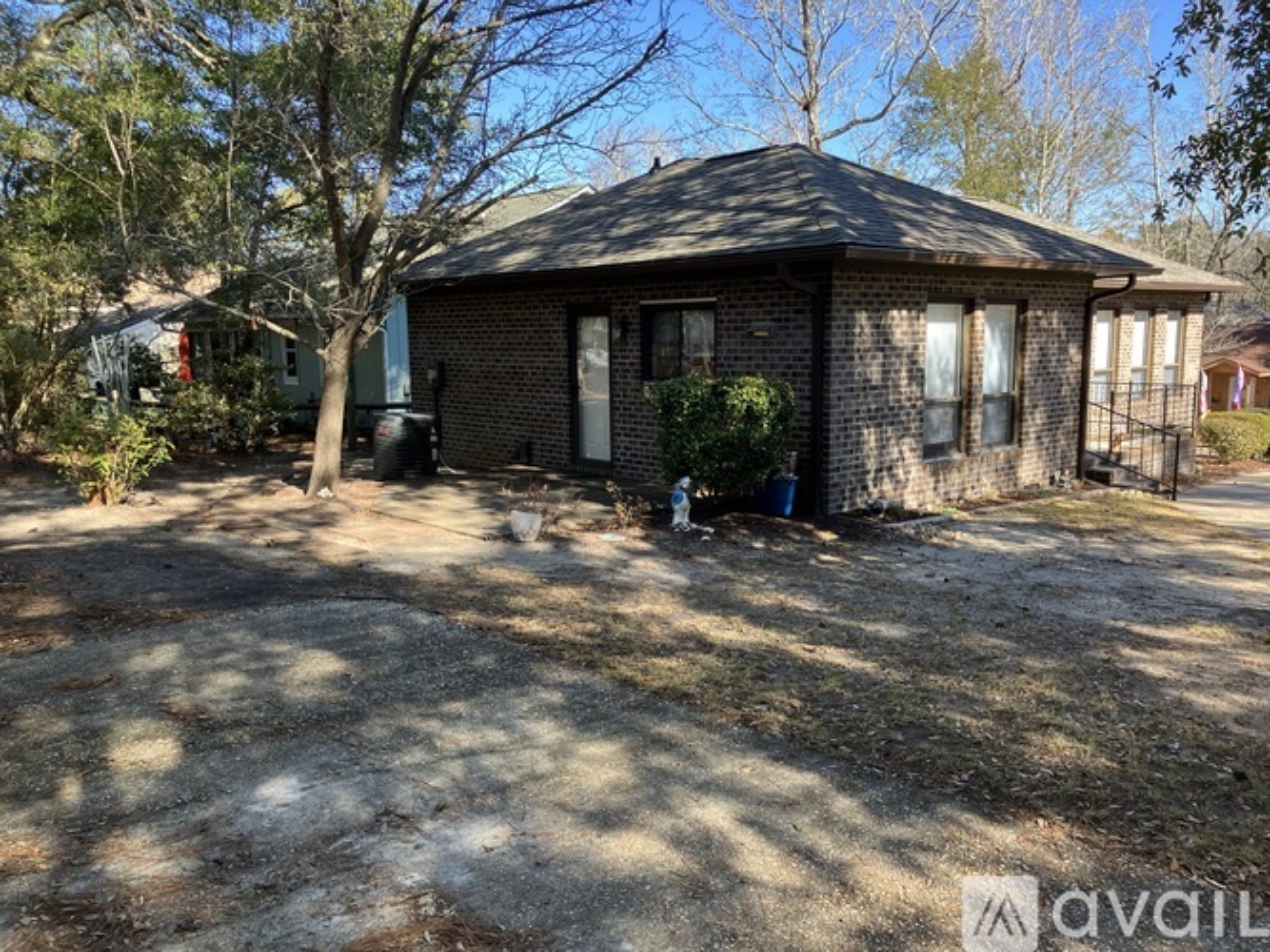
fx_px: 1027
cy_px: 476
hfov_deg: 63.5
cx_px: 635
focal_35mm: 28
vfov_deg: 49.7
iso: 25
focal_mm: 3.99
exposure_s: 1/214
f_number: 1.8
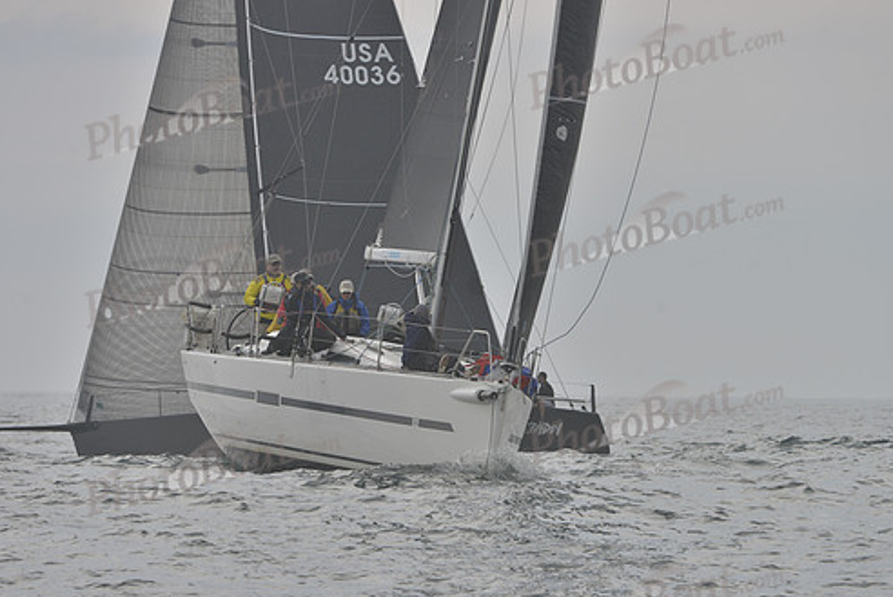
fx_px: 10527
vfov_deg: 3.2
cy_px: 349
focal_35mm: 424
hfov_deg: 4.9
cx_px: 436
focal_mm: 360
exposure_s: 1/800
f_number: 7.1
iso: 280
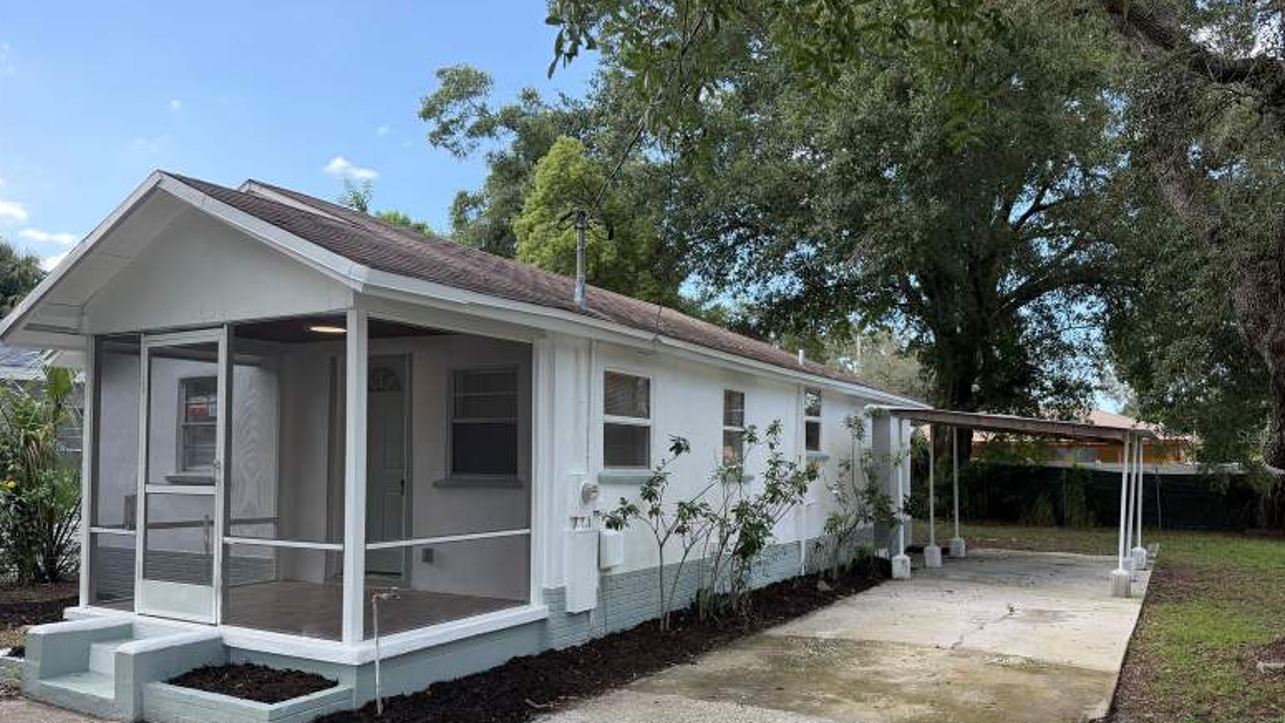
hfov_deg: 69.9
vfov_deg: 42.7
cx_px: 652
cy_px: 436
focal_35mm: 27
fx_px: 920
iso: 100
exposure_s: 1/931
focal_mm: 6.76
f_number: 1.78
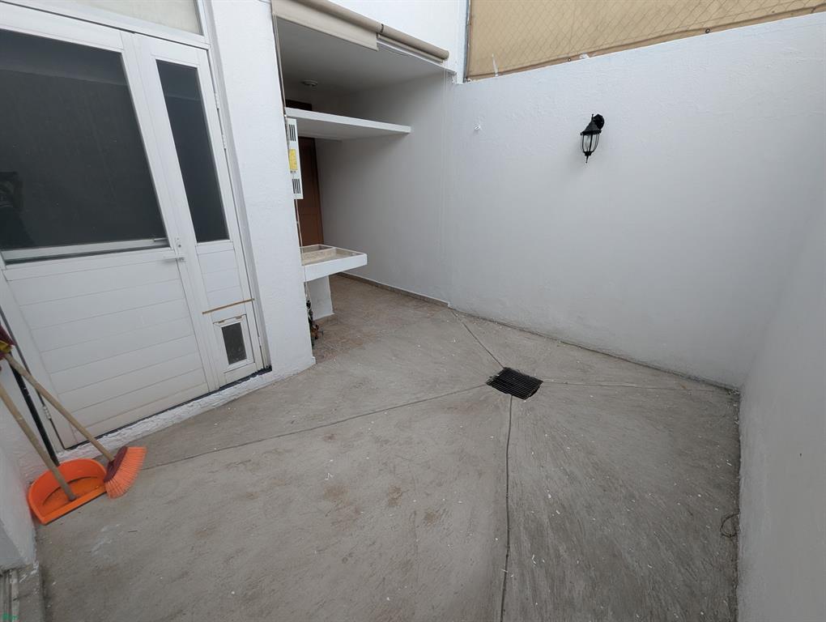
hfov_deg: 106.1
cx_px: 413
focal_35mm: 13
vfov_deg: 90.1
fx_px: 311
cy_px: 311
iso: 49
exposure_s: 1/1073
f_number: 2.2
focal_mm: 1.95
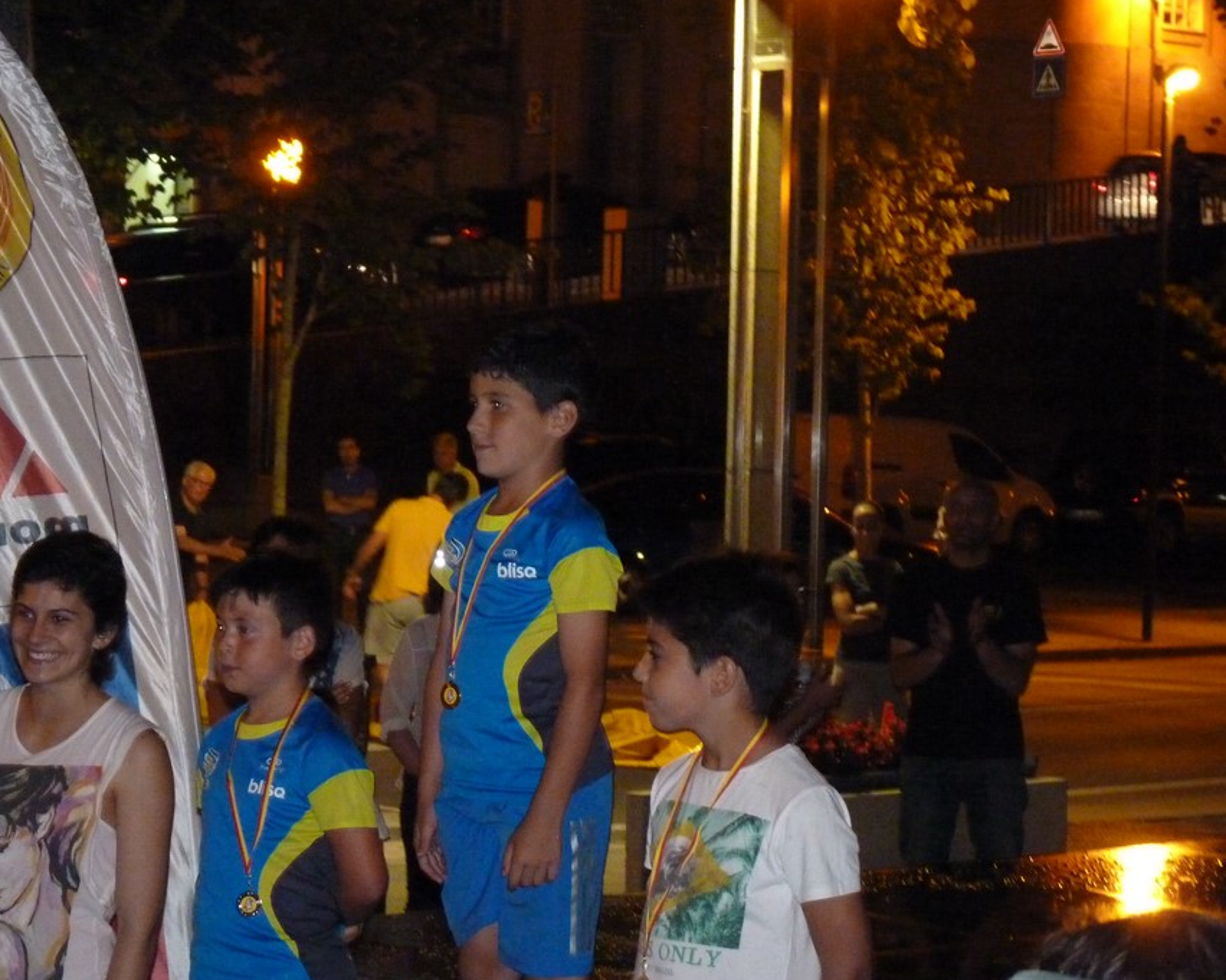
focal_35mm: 115
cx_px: 571
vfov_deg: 13.4
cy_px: 433
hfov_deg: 16.7
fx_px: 4171
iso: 800
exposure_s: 1/15
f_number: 3.6
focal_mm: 17.4
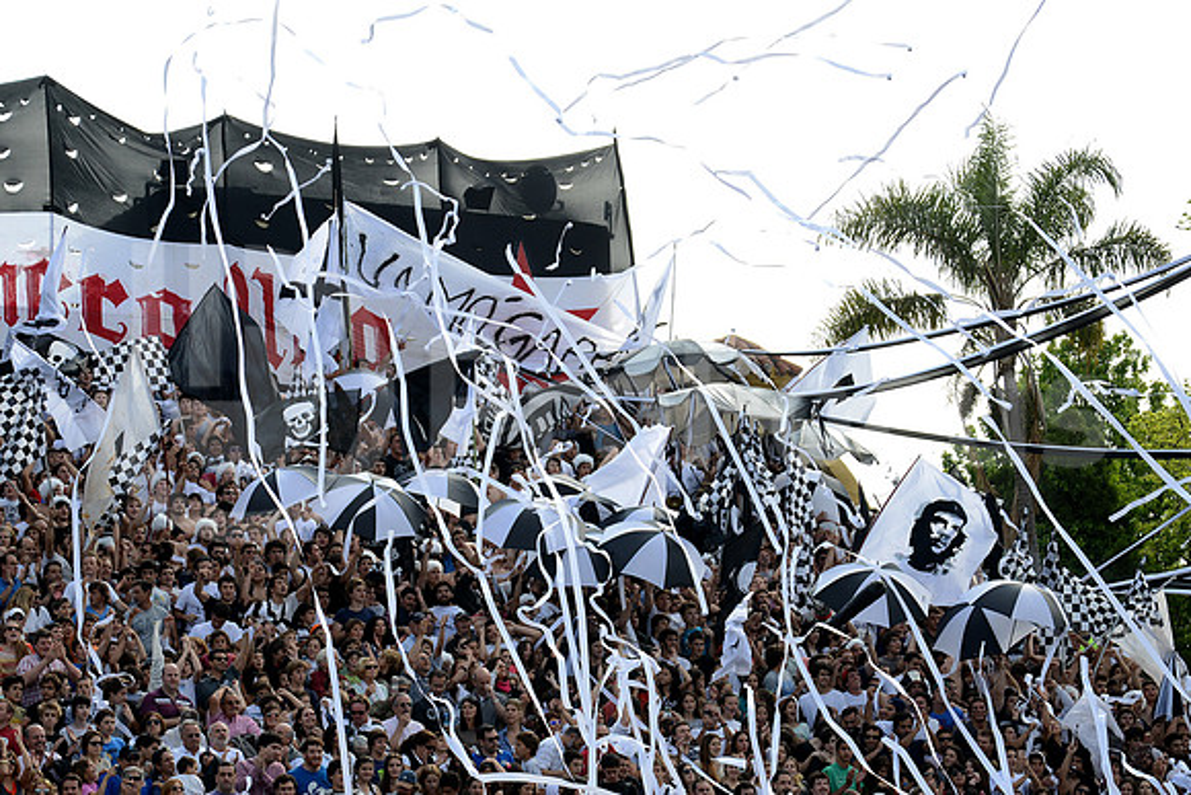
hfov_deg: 23.9
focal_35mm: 85
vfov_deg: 16.1
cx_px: 596
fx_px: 2813
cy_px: 398
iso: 250
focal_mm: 85
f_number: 4.5
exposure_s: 1/800
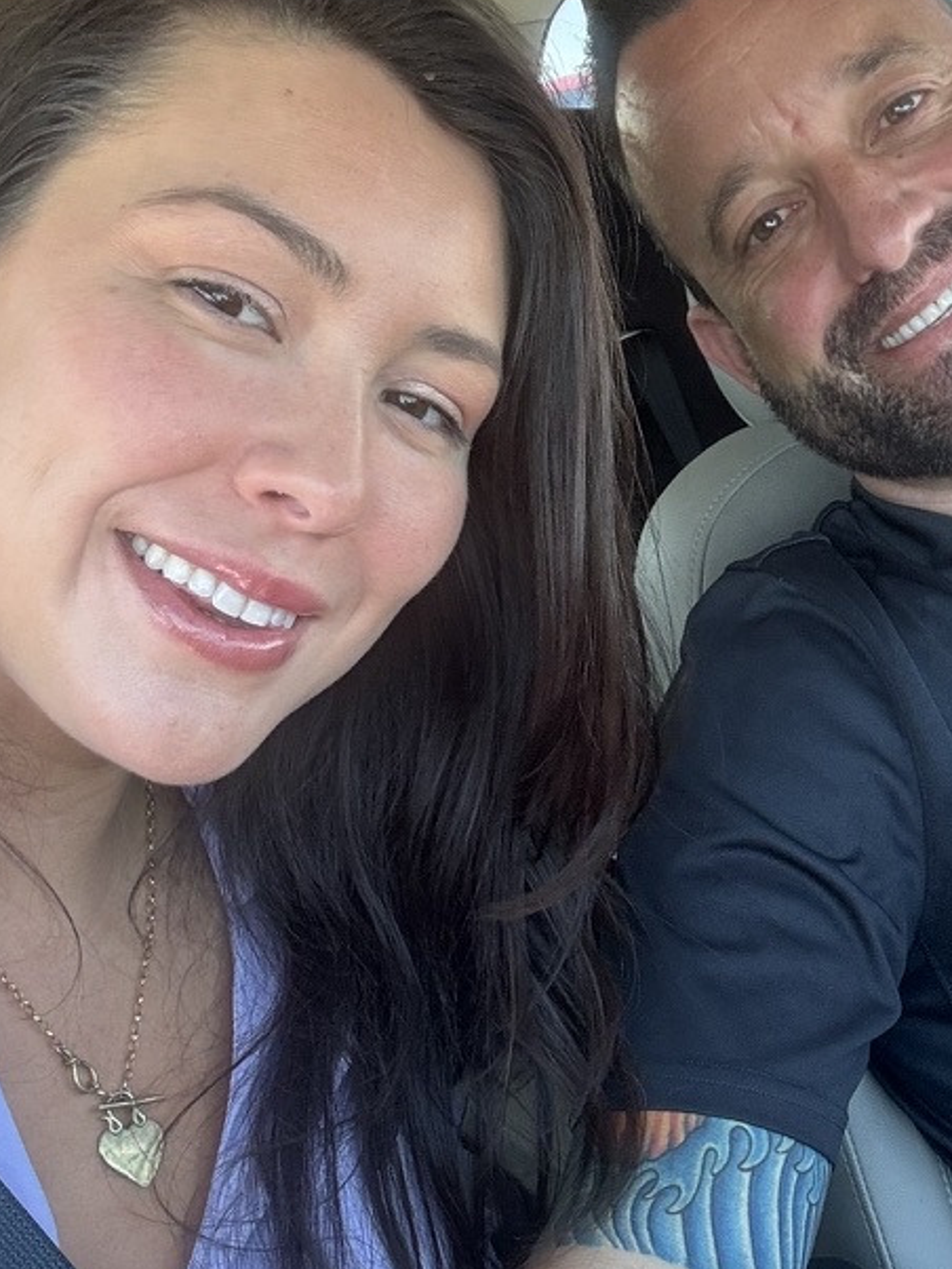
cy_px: 778
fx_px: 1869
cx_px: 767
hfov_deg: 28.0
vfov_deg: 37.3
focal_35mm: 51
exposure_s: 1/122
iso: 50
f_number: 1.9
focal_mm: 2.69
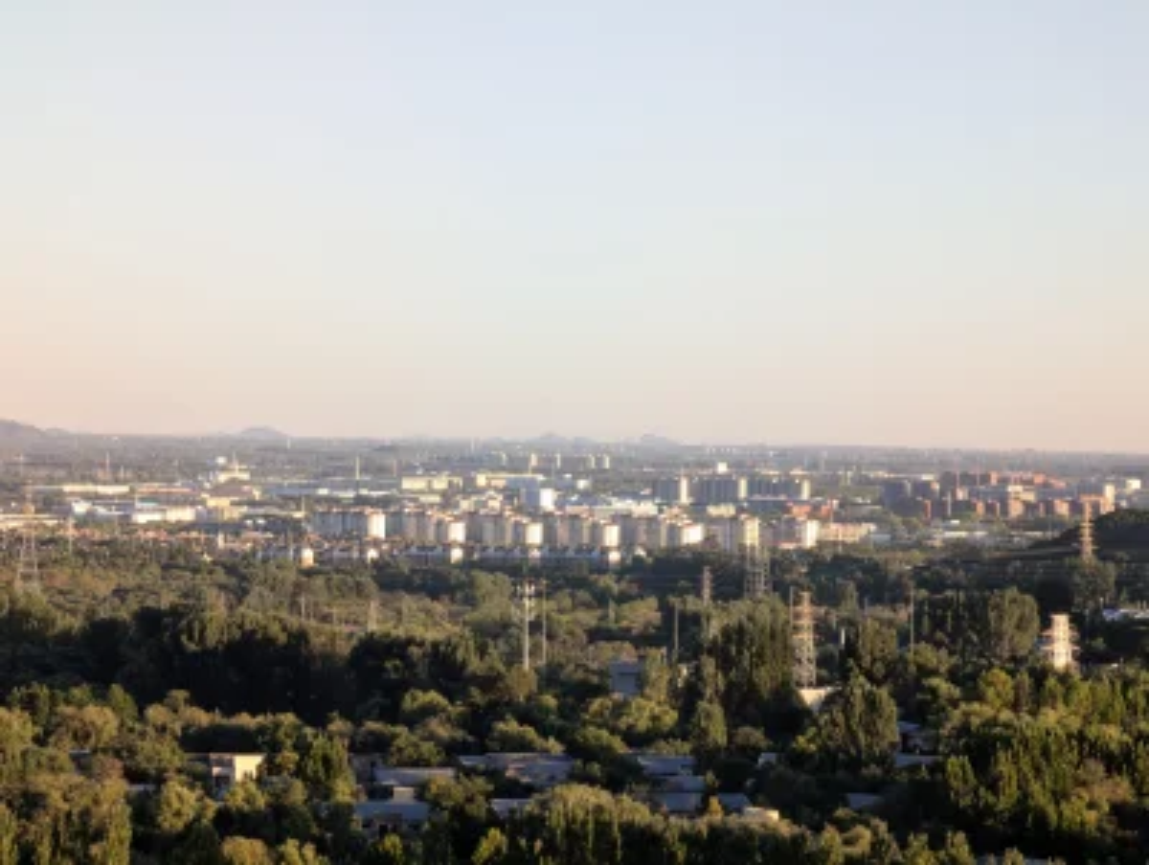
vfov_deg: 13.5
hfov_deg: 17.9
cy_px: 432
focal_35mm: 110
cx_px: 574
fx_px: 3656
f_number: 2.8
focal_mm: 17.91
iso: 48
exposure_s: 1/224
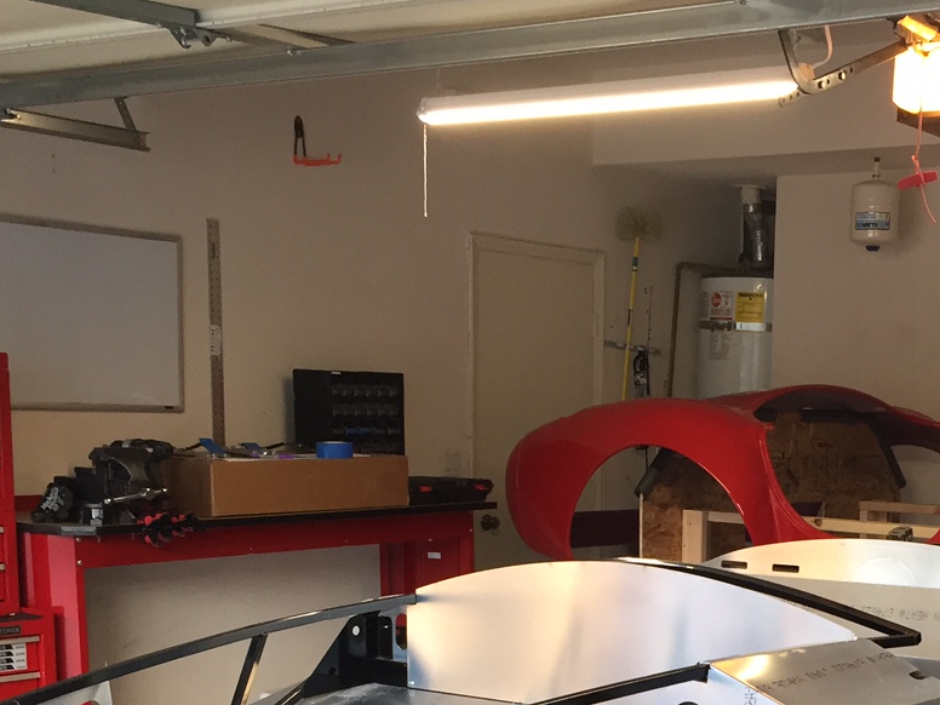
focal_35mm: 61
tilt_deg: -9.2
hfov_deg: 30.9
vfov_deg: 23.0
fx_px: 1656
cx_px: 757
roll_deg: -2.1
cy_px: 718
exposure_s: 1/30
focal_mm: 4.15
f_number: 2.2
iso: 64
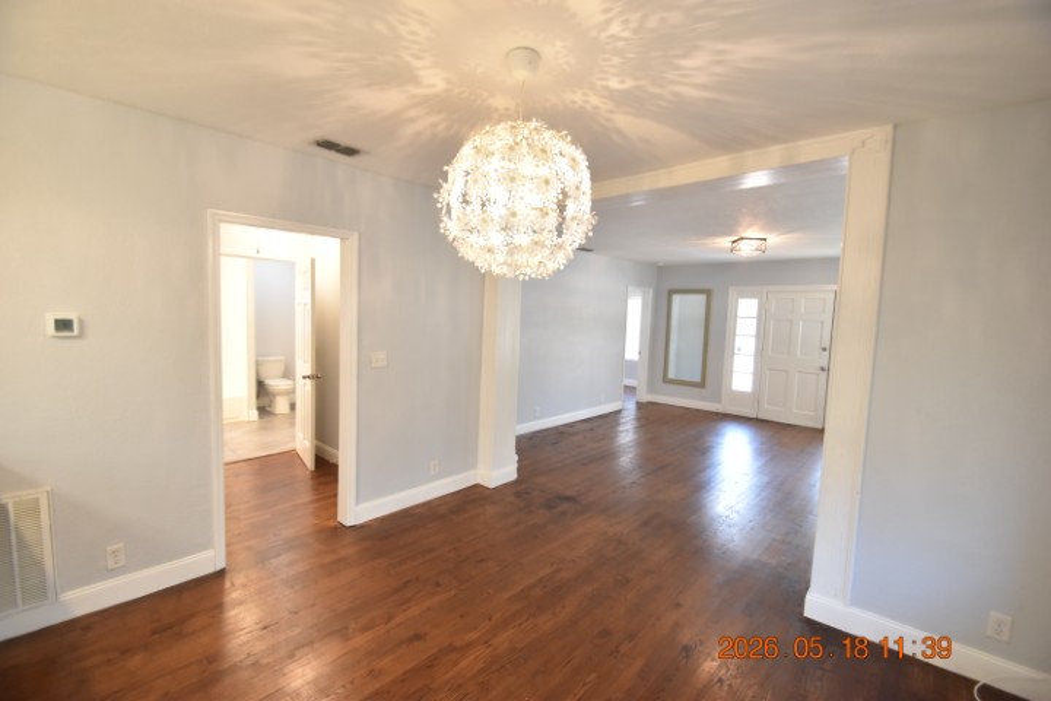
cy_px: 350
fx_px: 438
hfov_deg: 100.4
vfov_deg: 77.3
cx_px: 526
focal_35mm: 15
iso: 800
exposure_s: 1/45
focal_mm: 10
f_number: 3.5
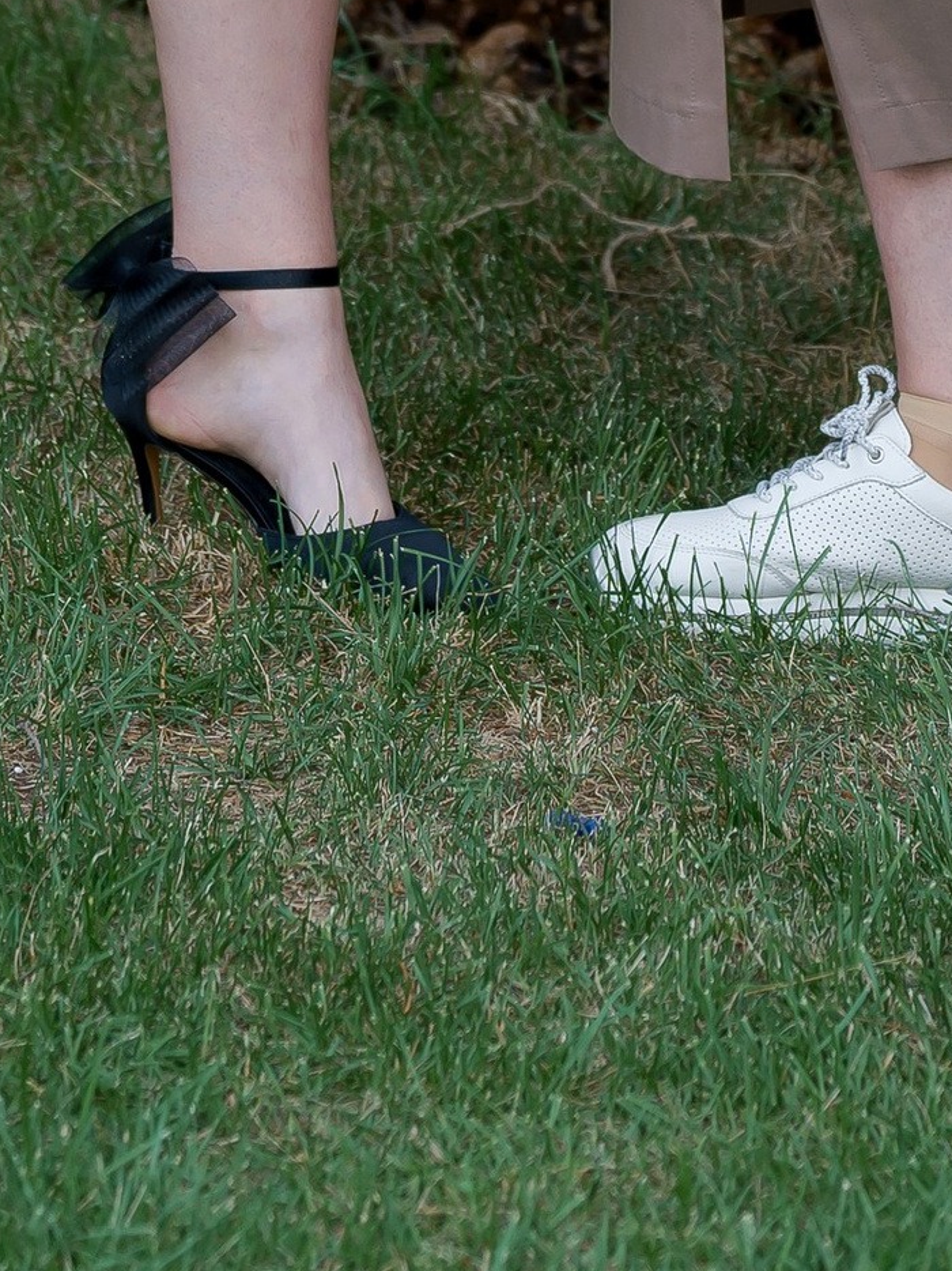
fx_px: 9281
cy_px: -1319
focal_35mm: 253
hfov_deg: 5.9
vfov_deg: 7.5
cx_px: 598
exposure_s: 1/125
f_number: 3.2
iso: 160
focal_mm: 64
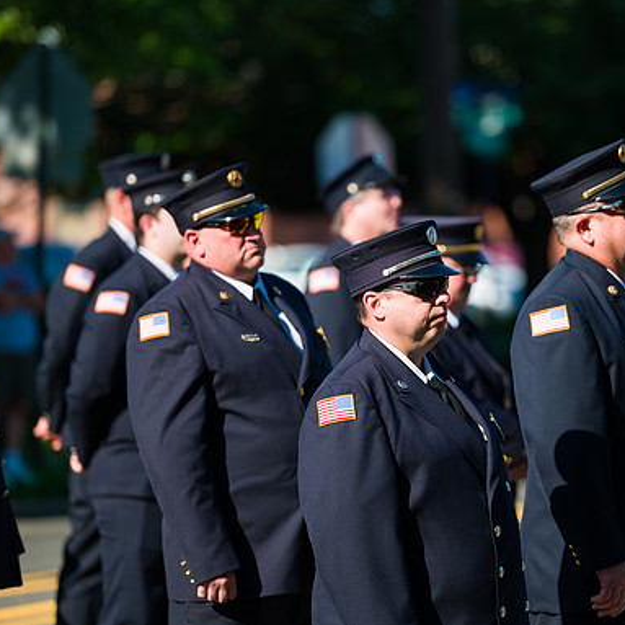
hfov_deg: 6.8
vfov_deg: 6.8
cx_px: 428
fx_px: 5250
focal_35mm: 257
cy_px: 312
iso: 200
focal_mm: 200
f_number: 3.2
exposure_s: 1/2000
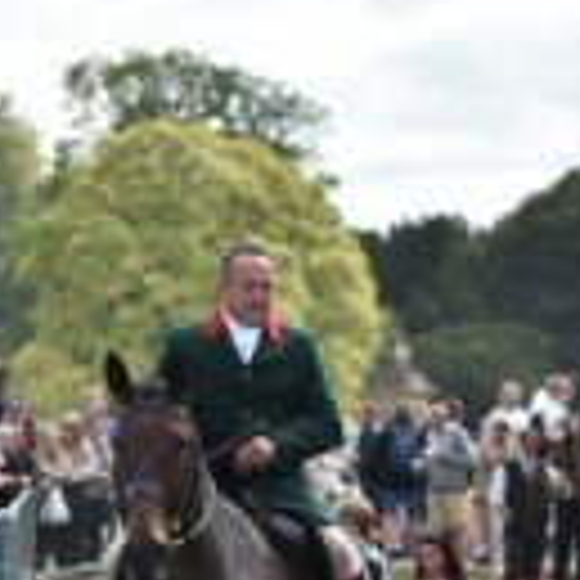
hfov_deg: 4.3
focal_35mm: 408
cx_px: 495
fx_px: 7734
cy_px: 692
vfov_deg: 4.3
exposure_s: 1/1600
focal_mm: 92
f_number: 5.6
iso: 400
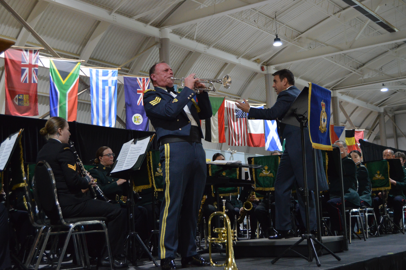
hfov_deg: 37.9
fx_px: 592
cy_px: 135
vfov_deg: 25.7
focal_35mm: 52
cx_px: 203
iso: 1600
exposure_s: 1/60
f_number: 5
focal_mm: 35
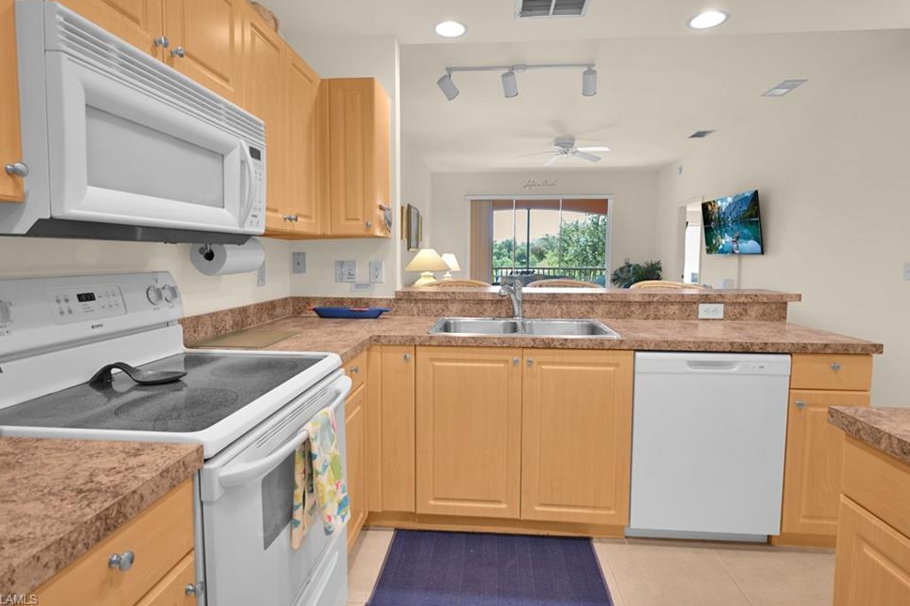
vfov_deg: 64.5
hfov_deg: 86.9
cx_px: 452
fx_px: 480
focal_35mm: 19
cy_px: 288
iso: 200
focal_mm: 12
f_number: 3.5
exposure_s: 1/20
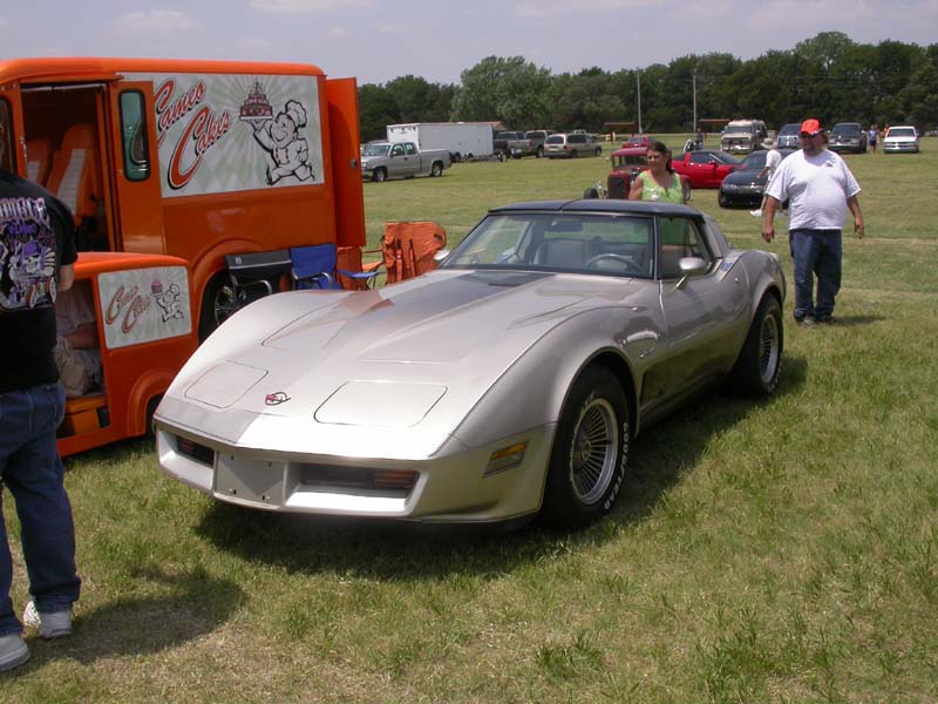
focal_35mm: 38
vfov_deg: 37.7
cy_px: 352
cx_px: 469
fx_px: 1030
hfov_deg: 49.0
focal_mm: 7.85
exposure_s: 1/466
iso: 100
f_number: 7.5
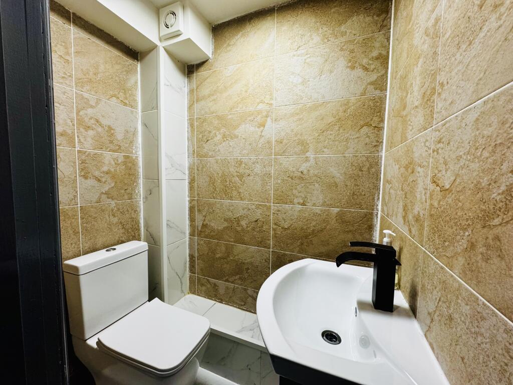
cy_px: 192
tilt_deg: -4.2
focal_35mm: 14
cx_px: 256
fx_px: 207
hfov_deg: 102.1
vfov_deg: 85.7
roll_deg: -0.9
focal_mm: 2.22
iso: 160
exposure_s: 1/99
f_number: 2.2
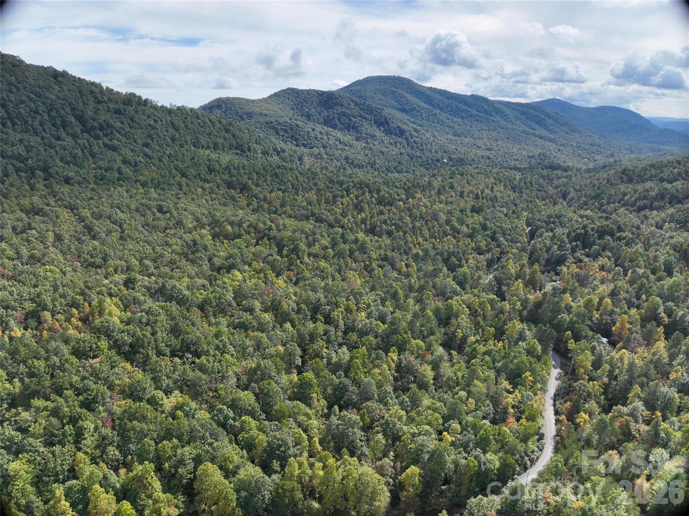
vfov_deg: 56.8
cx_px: 344
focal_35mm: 24
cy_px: 258
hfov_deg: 71.6
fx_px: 477
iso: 100
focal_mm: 12.29
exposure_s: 1/2000
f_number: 3.2
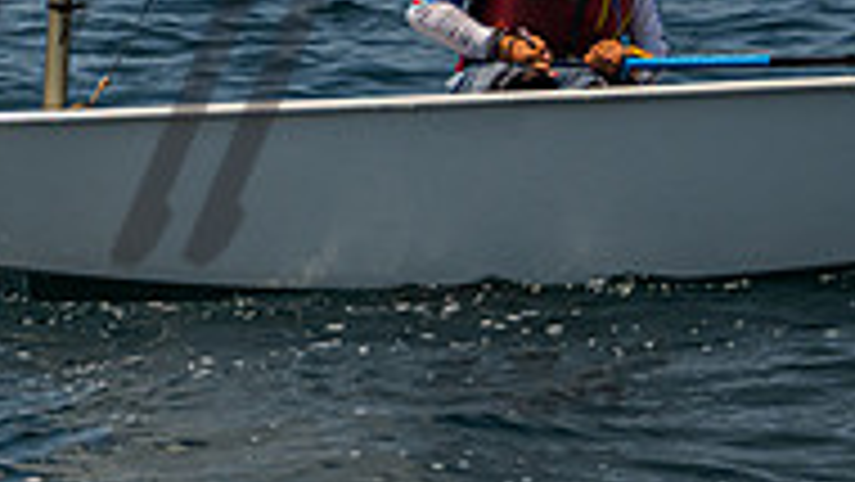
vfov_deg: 2.2
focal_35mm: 553
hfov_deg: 3.9
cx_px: -474
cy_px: -172
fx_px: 12541
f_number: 7.1
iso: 320
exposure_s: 1/3200
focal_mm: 130
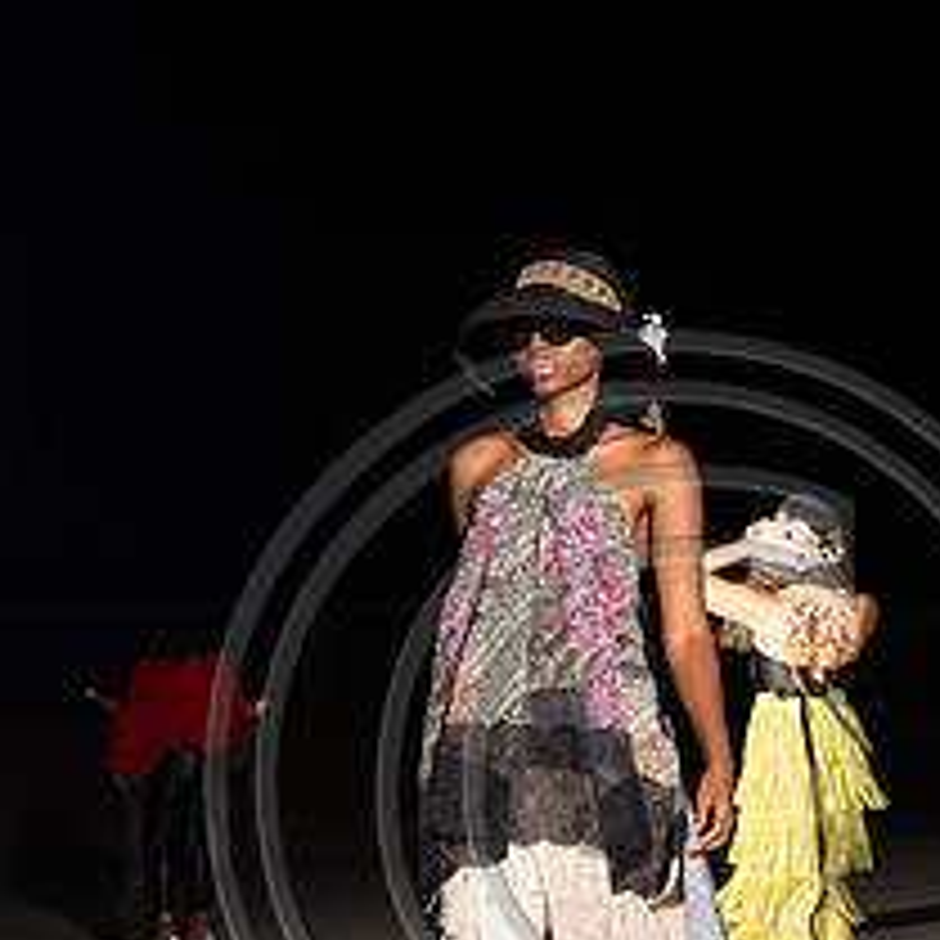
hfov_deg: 12.7
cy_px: 778
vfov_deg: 12.7
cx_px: 663
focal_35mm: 137
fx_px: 4209
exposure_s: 1/200
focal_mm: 75
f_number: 6.3
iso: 1000
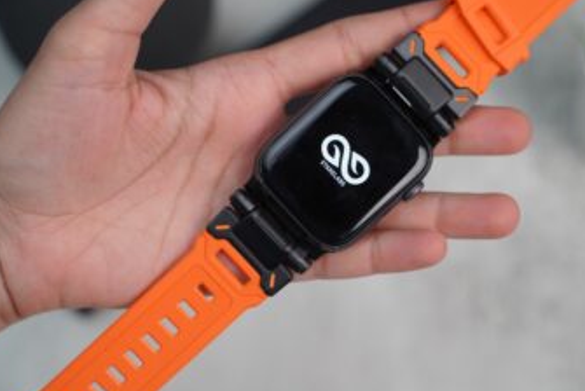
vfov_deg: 22.0
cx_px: 330
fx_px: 1008
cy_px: 196
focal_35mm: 62
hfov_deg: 32.3
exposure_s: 1/160
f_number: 4
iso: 1600
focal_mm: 52
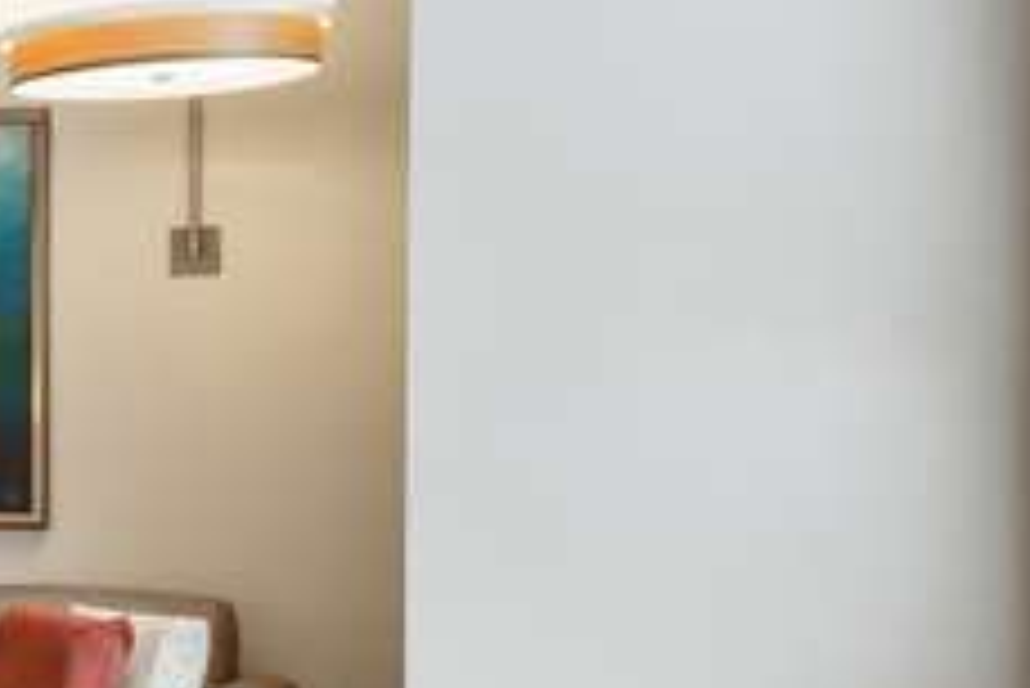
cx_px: -659
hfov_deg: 19.6
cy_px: 411
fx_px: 2433
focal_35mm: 85
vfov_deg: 16.1
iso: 320
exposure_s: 1/13
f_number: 8
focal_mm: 19
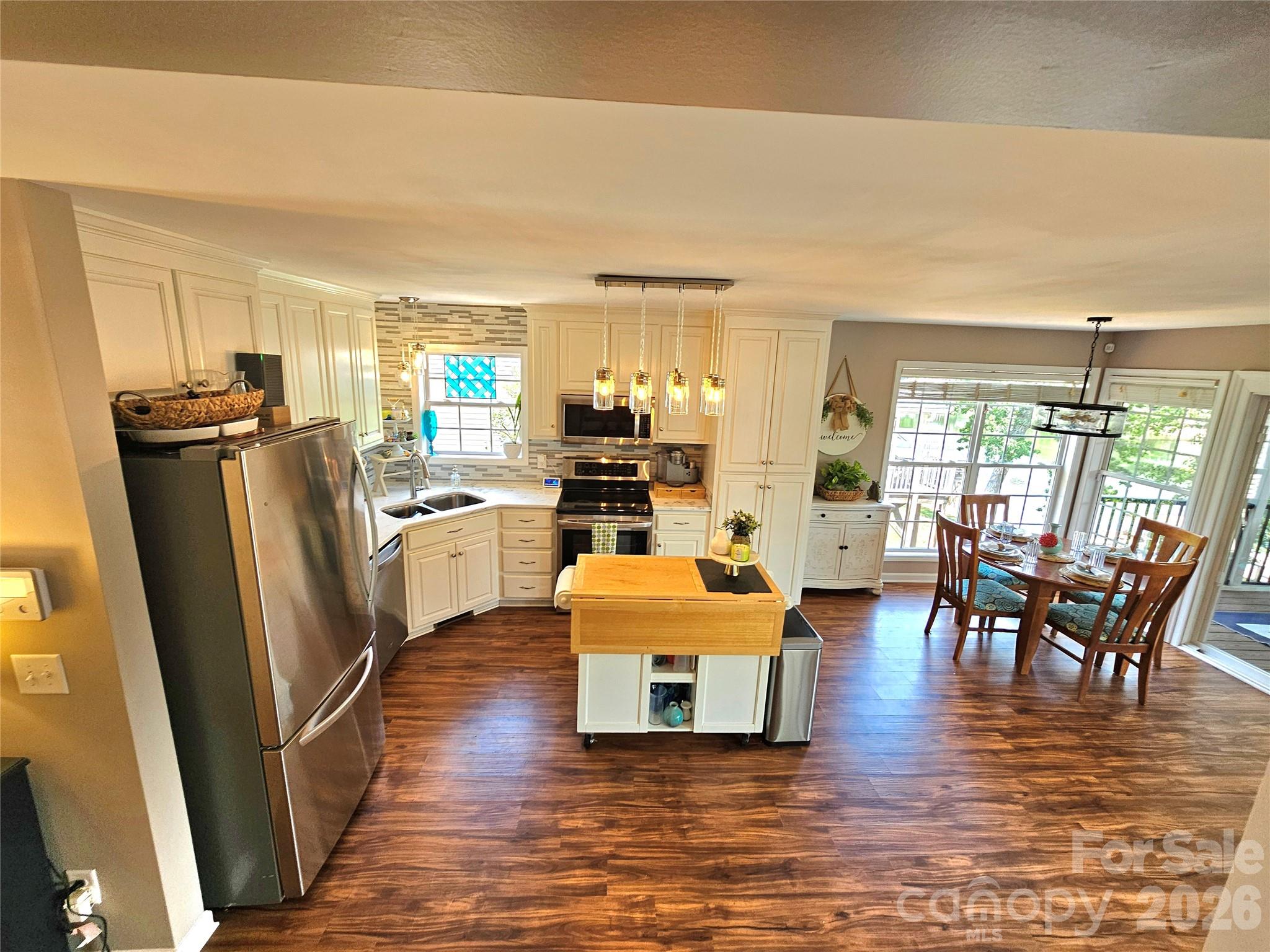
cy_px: 476
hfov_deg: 106.2
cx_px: 635
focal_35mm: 13
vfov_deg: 89.9
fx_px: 477
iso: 64
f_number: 2.2
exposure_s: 1/60.2
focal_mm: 2.2
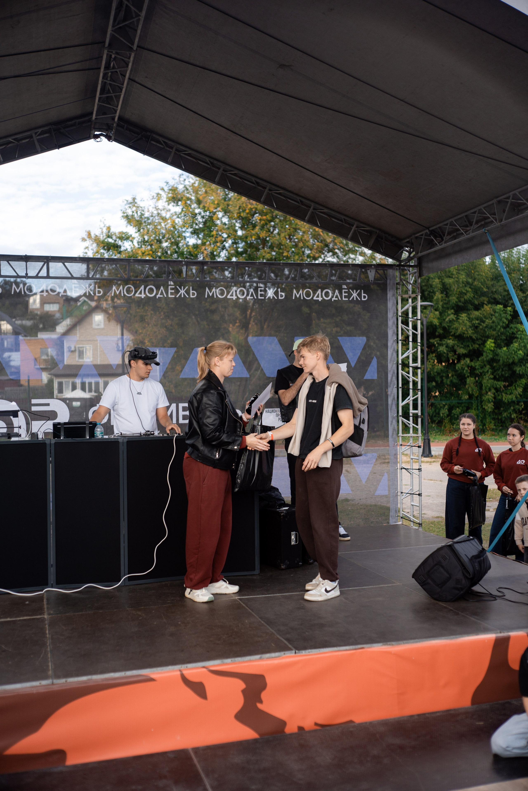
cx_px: 264
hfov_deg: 37.9
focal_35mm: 35
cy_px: 396
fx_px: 770
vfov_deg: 54.4
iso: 100
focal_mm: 35
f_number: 2.2
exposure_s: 1/800
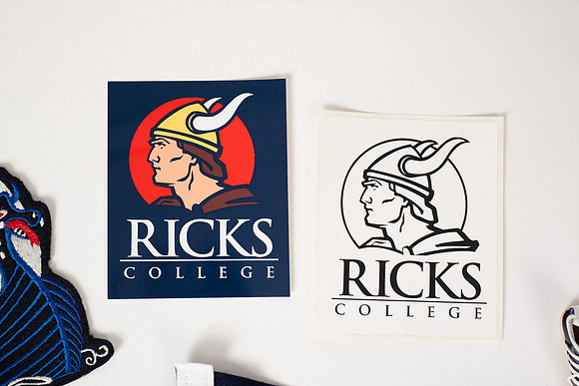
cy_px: 193
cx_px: 290
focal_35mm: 50
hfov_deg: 39.6
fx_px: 804
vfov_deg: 27.0
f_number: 6.3
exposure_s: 1/125
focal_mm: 50
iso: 200
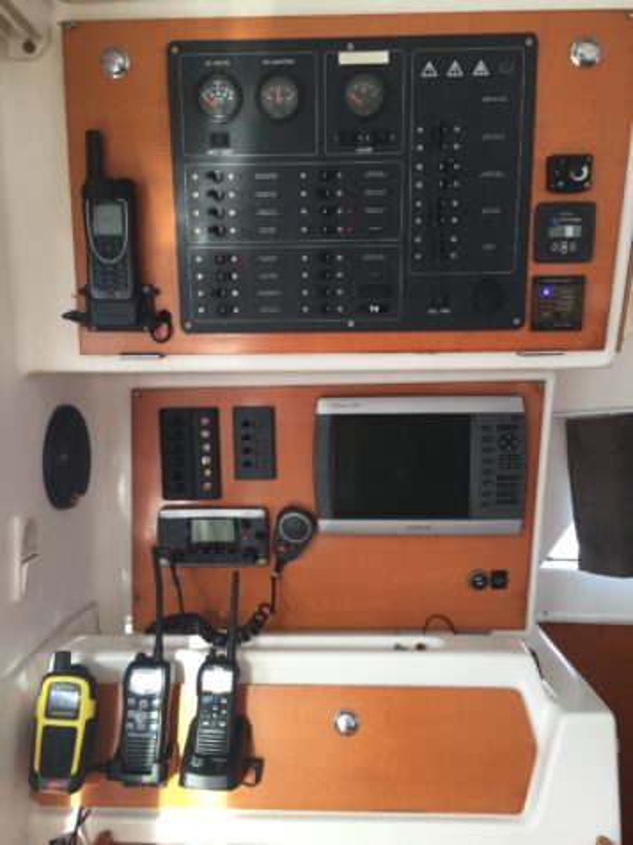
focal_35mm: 29
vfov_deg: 61.7
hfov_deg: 48.2
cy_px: 422
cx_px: 316
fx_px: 707
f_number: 2.2
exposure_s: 1/50
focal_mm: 4.15
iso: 40
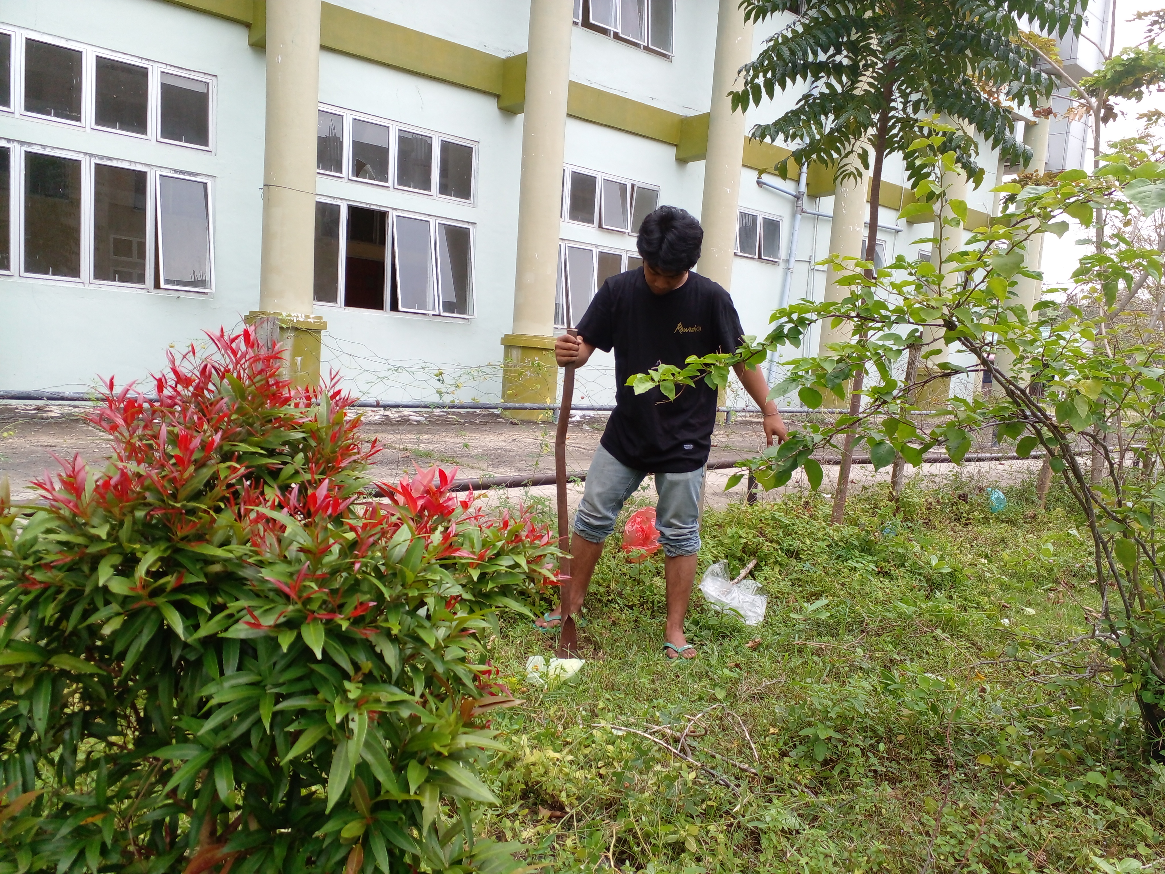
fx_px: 909
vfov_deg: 51.4
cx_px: 582
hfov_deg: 65.3
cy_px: 437
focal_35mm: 27
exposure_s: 1/213
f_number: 1.9
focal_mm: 3.6
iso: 40
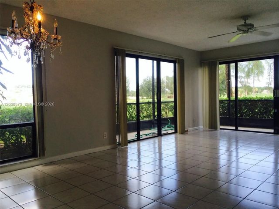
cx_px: 140
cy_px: 104
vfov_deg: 46.8
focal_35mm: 30
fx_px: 242
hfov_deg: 60.0
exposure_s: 1/120
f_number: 2.2
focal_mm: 4.12
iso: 50
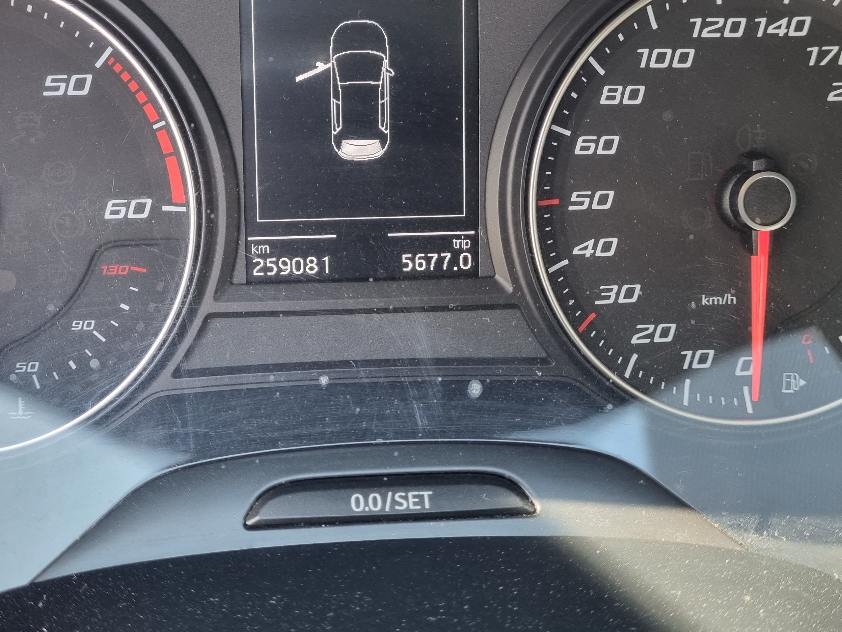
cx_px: 339
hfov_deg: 45.5
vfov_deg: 34.6
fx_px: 997
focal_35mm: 41
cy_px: 176
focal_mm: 5.4
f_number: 1.8
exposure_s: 1/100
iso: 125
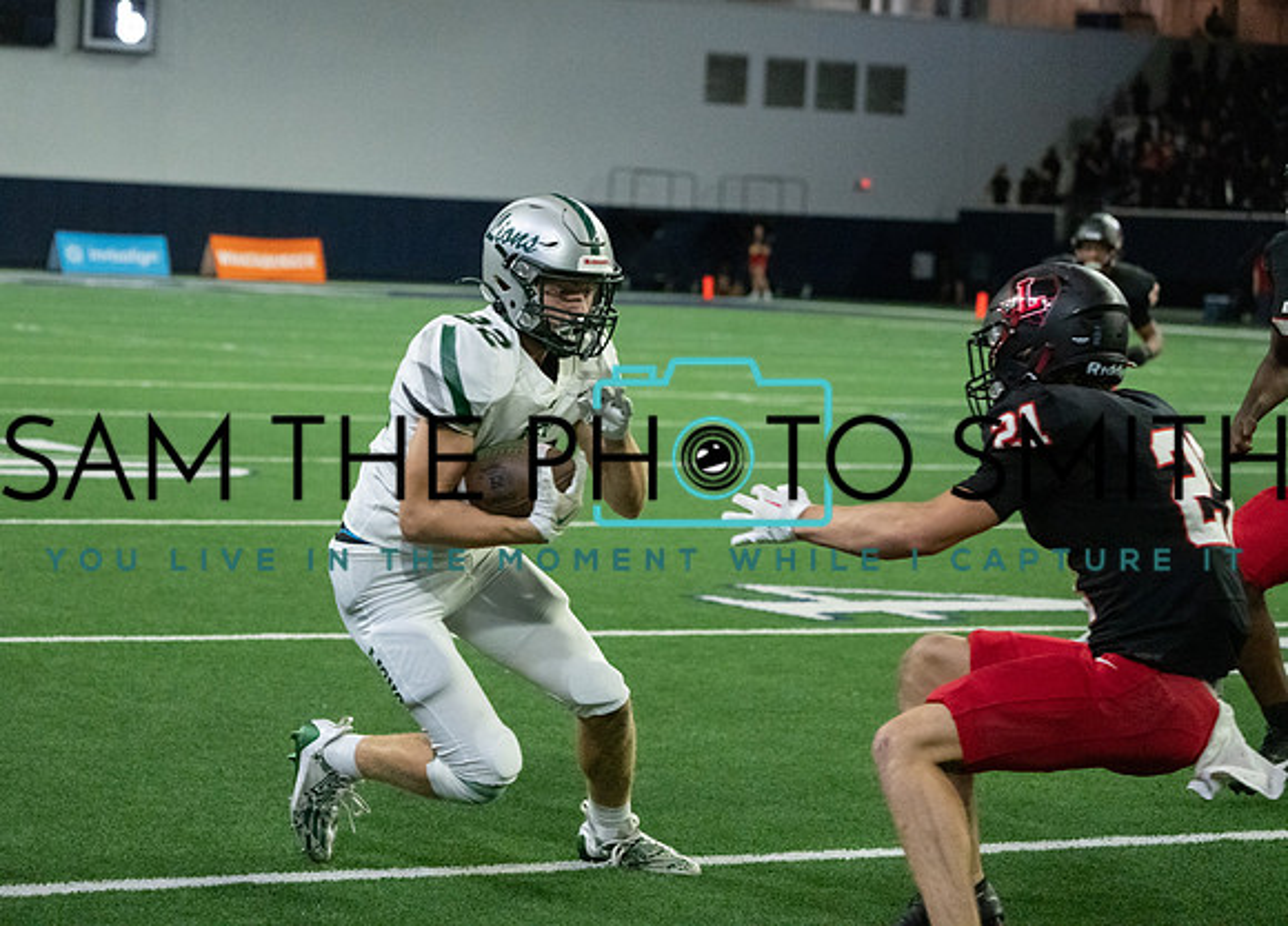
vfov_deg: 12.2
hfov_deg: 16.8
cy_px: 405
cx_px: 506
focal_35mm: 119
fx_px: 4345
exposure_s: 1/1000
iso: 10000
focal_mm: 100
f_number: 4.5
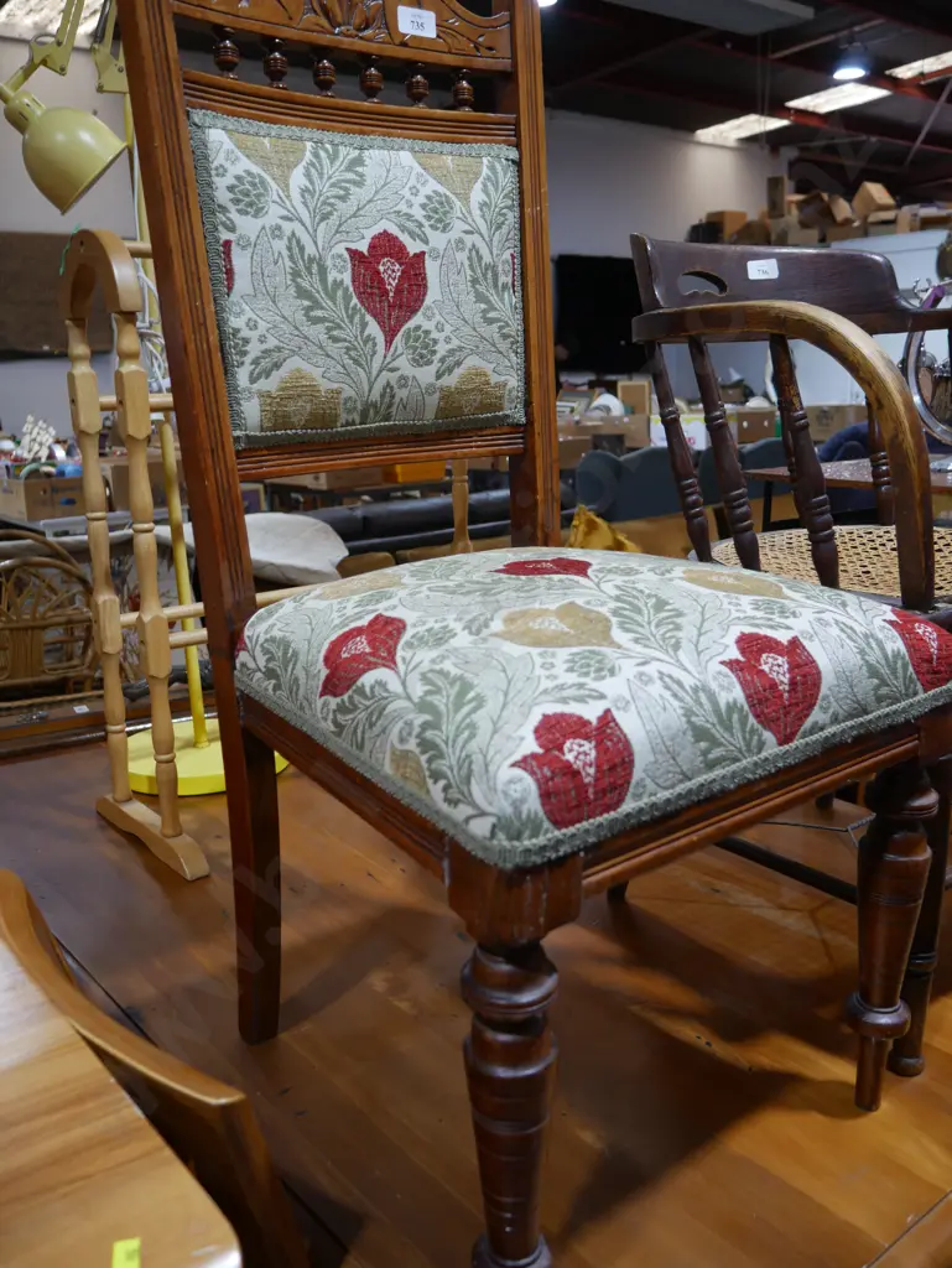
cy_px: 634
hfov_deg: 46.8
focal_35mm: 30
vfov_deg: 59.9
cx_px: 476
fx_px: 1099
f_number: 3.6
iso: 200
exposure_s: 1/60
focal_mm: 15
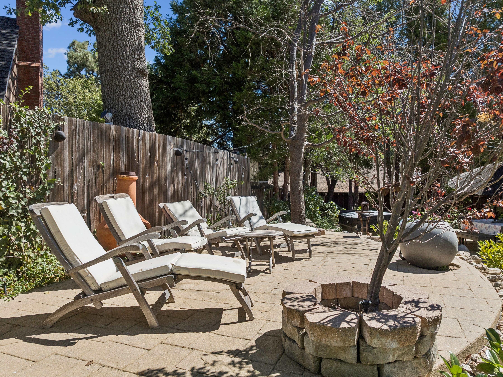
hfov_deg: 71.6
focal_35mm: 24
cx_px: 252
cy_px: 188
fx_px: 349
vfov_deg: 56.8
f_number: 2.8
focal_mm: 12.3
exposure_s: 1/100
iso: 150
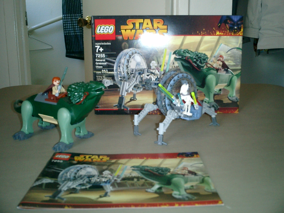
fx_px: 295
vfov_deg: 39.7
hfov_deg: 51.4
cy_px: 106
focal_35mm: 36
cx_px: 142
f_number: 3.2
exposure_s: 1/30
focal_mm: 7.5
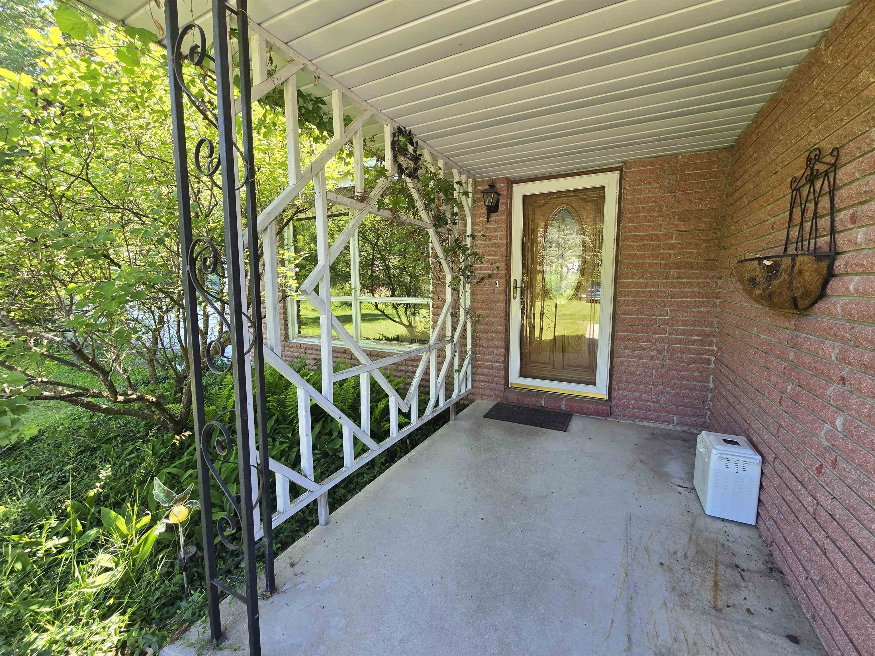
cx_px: 438
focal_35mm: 13
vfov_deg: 89.9
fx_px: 329
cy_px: 328
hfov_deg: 106.2
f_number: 2.2
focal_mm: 2.2
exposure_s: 1/120
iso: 64
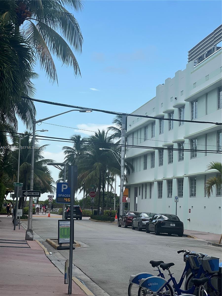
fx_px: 658
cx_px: 111
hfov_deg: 19.1
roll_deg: -1.7
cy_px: 148
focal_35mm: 77
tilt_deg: +6.2
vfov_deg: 25.3
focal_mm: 9
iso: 32
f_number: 2.8
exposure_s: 1/853
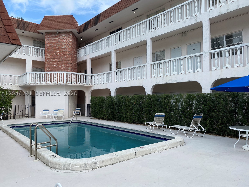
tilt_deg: +1.9
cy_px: 94
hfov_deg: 67.3
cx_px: 124
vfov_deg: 53.1
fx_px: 187
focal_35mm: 26
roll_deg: -0.4
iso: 32
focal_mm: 4.25
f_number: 1.8
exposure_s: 1/1608
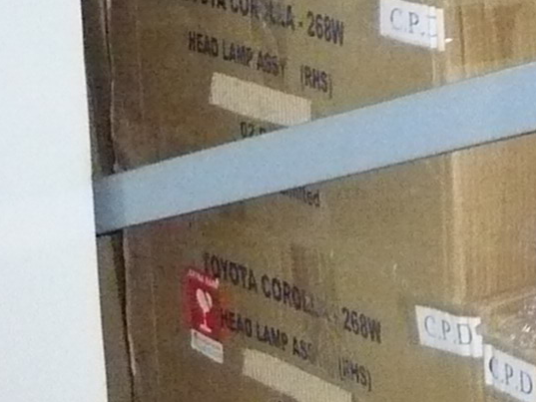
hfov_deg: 9.2
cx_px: 1444
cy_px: -569
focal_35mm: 183
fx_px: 2834
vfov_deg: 7.6
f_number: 3
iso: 500
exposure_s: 1/30
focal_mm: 5.2
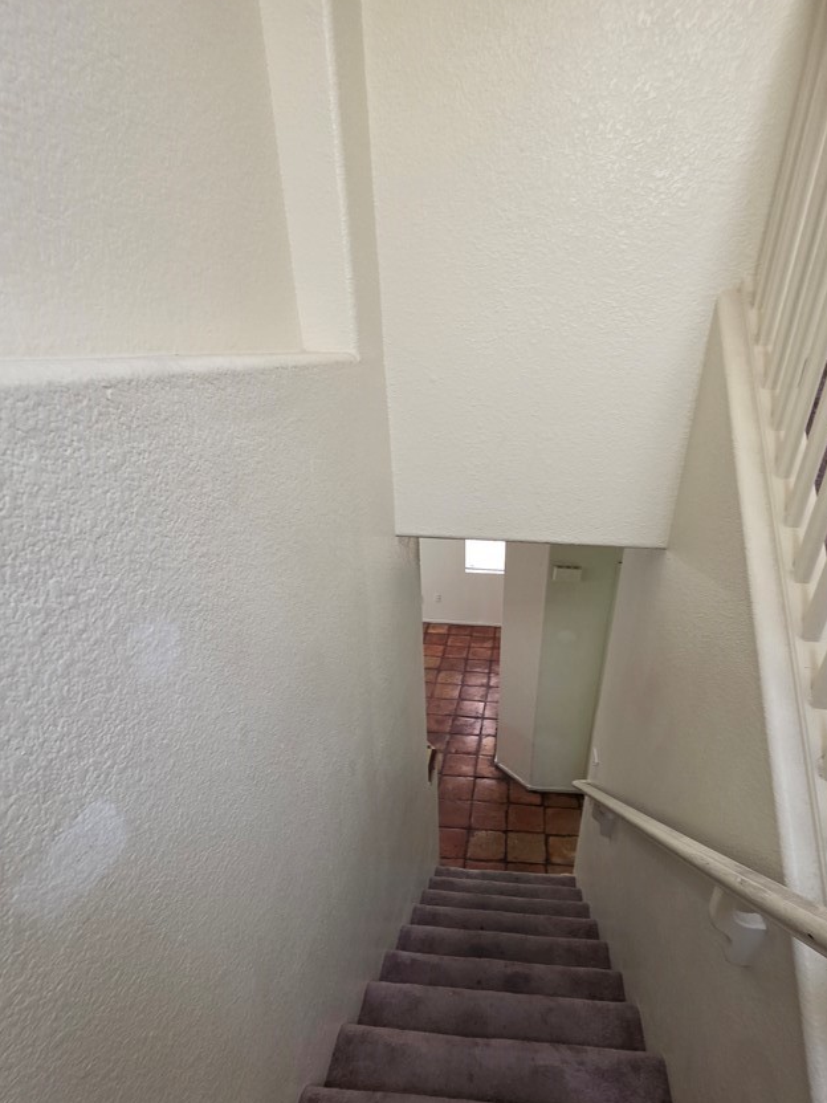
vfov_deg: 93.2
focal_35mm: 16
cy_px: 664
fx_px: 510
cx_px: 486
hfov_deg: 77.4
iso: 250
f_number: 1.9
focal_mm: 2.2
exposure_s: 1/120
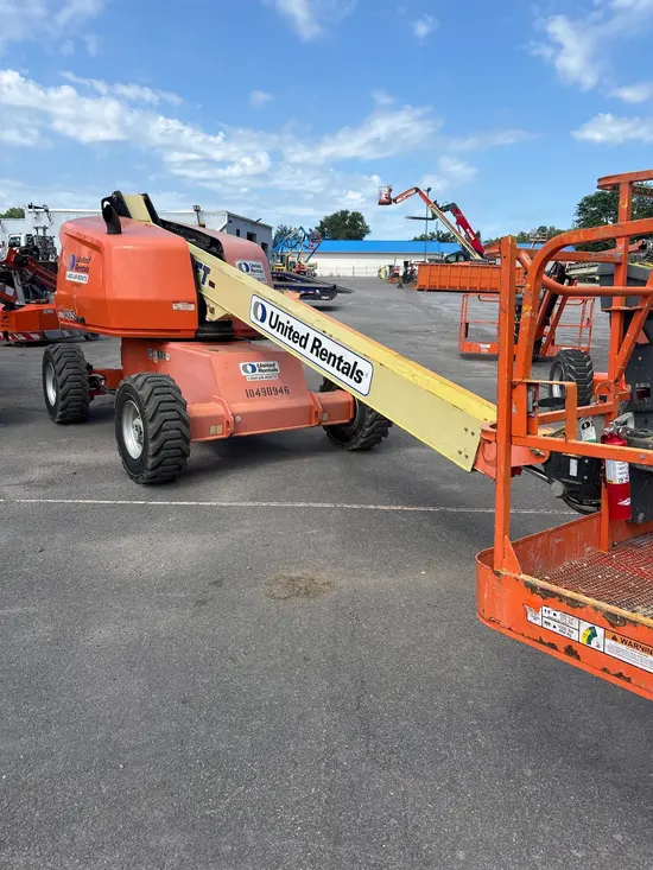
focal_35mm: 26
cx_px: 326
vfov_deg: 67.3
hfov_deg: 53.1
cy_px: 435
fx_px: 654
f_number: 1.6
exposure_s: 1/2513
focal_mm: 5.96
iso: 50
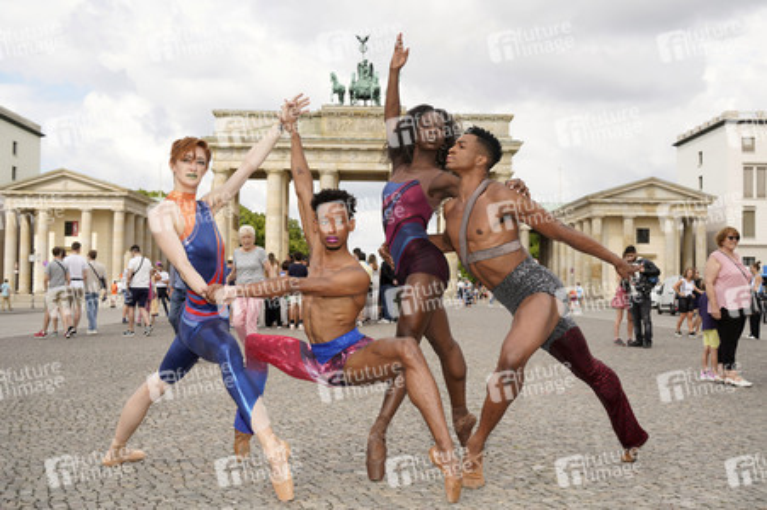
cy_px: 255
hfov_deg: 46.4
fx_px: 894
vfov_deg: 31.8
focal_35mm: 42
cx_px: 384
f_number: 6.3
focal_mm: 42
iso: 100
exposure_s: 1/250
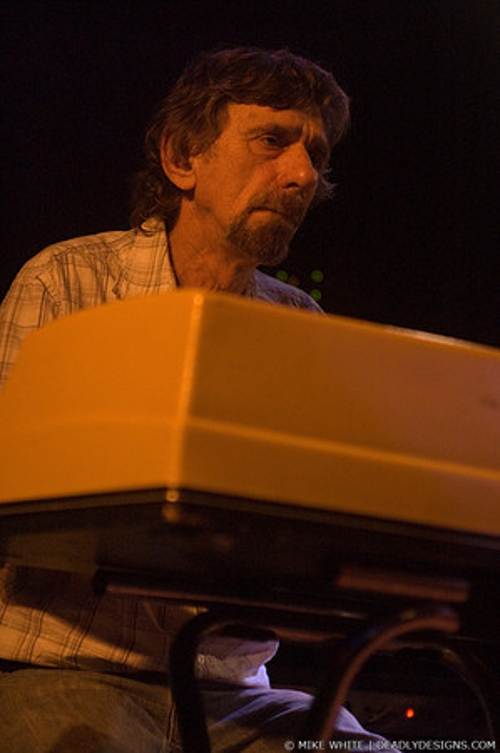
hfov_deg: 13.0
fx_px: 2192
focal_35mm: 105
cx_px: 250
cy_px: 376
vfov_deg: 19.5
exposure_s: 1/50
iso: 1600
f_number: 2.8
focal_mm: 70
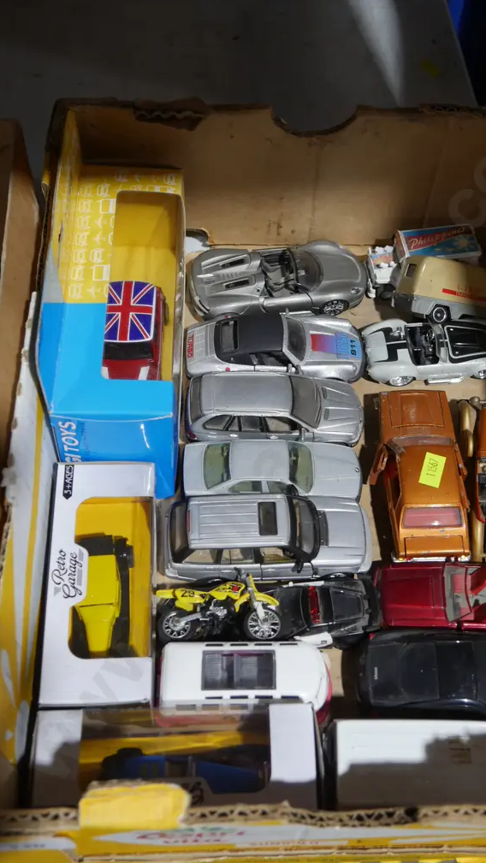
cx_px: 304
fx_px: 962
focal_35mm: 42
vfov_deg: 48.3
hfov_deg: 28.3
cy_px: 428
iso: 400
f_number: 4.1
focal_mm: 19
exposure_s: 1/60
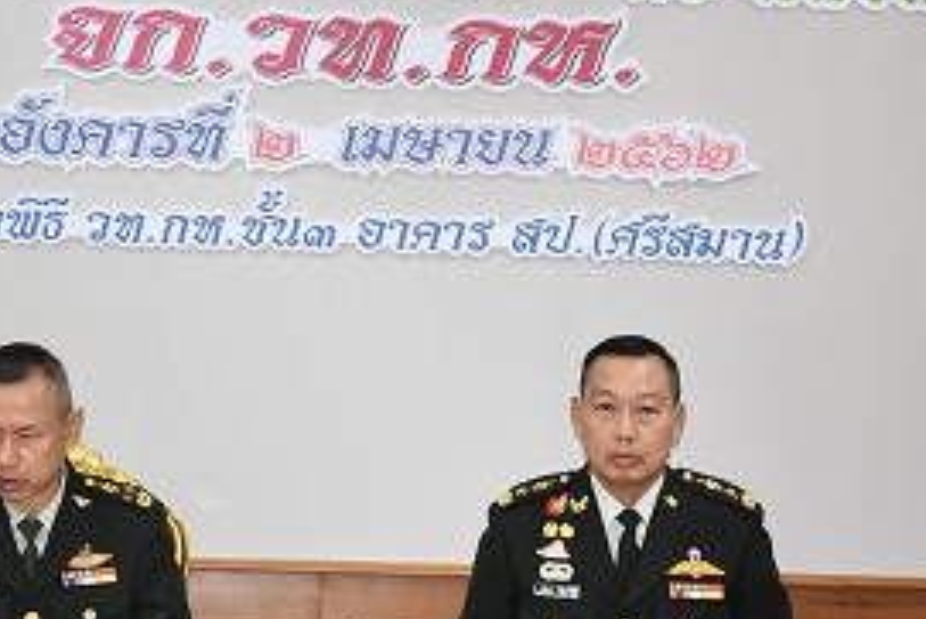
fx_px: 3243
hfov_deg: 16.2
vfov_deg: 10.9
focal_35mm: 126
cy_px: 337
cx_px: 355
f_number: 5
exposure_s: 1/100
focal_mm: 38
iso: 800
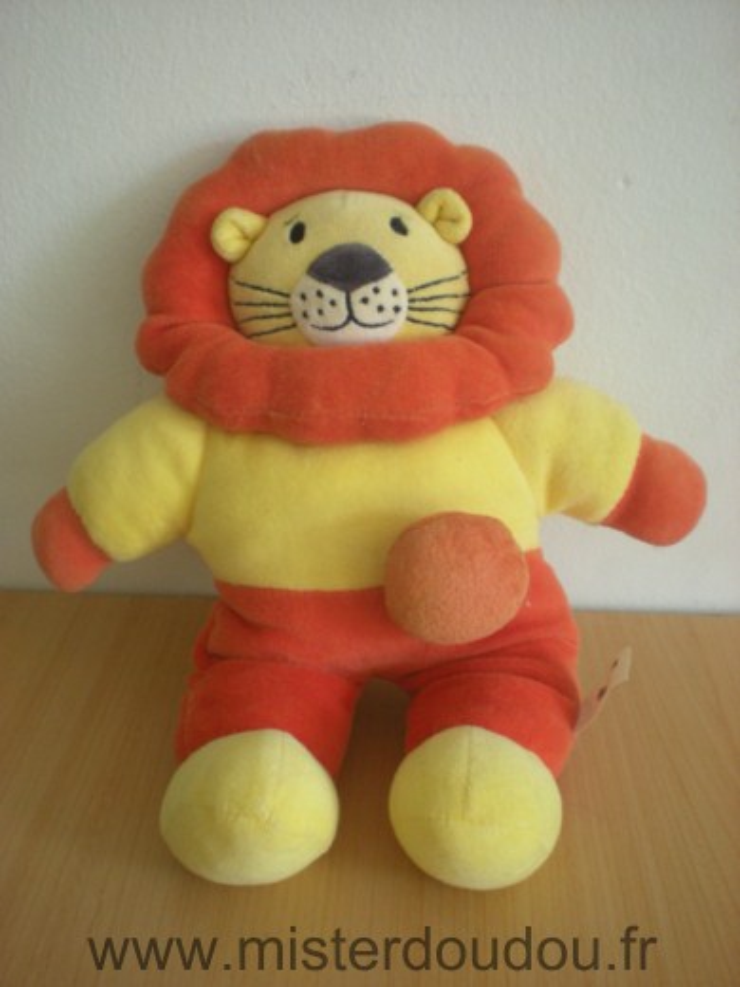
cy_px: 494
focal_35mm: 38
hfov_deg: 37.7
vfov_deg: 49.0
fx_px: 1083
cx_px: 370
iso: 200
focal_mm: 6.3
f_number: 3.1
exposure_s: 1/29.6
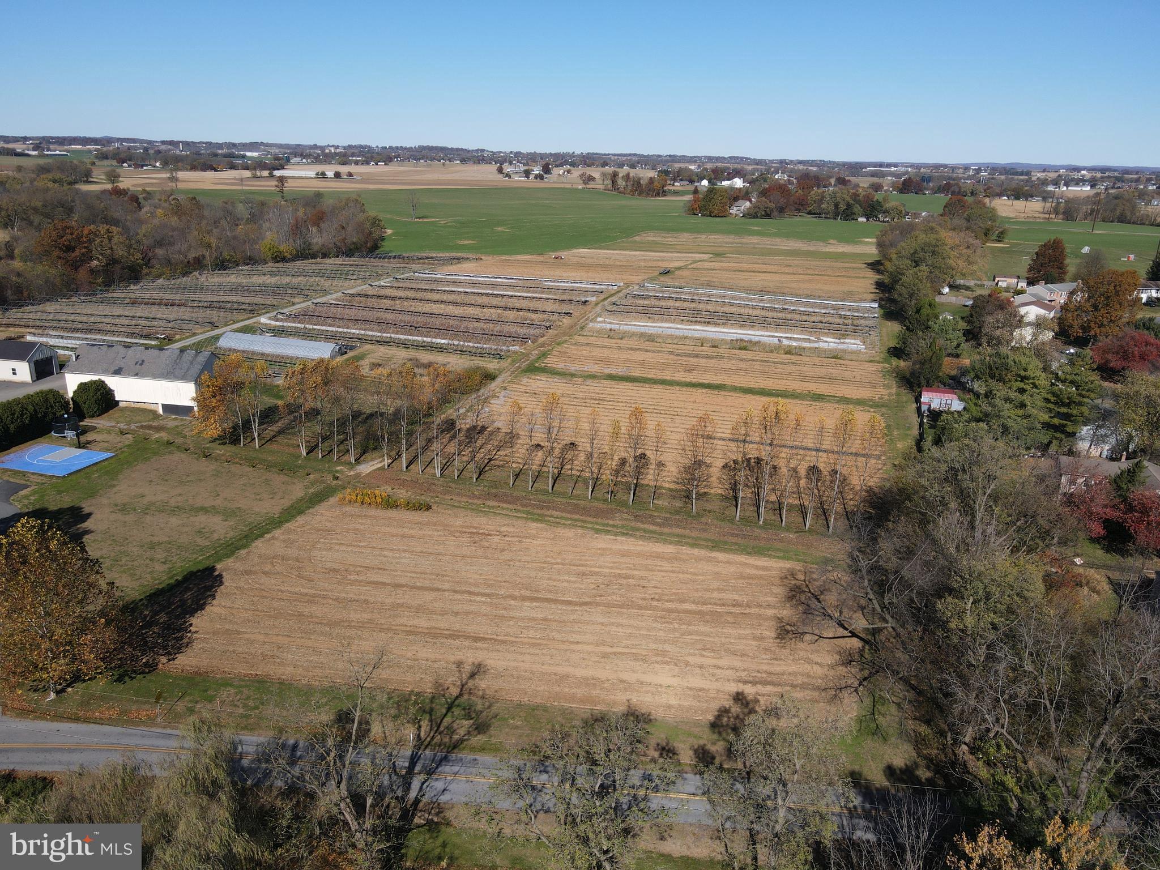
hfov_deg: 71.6
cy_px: 435
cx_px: 580
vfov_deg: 56.8
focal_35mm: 24
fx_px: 804
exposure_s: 1/800
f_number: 2.8
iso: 100
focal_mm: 4.5
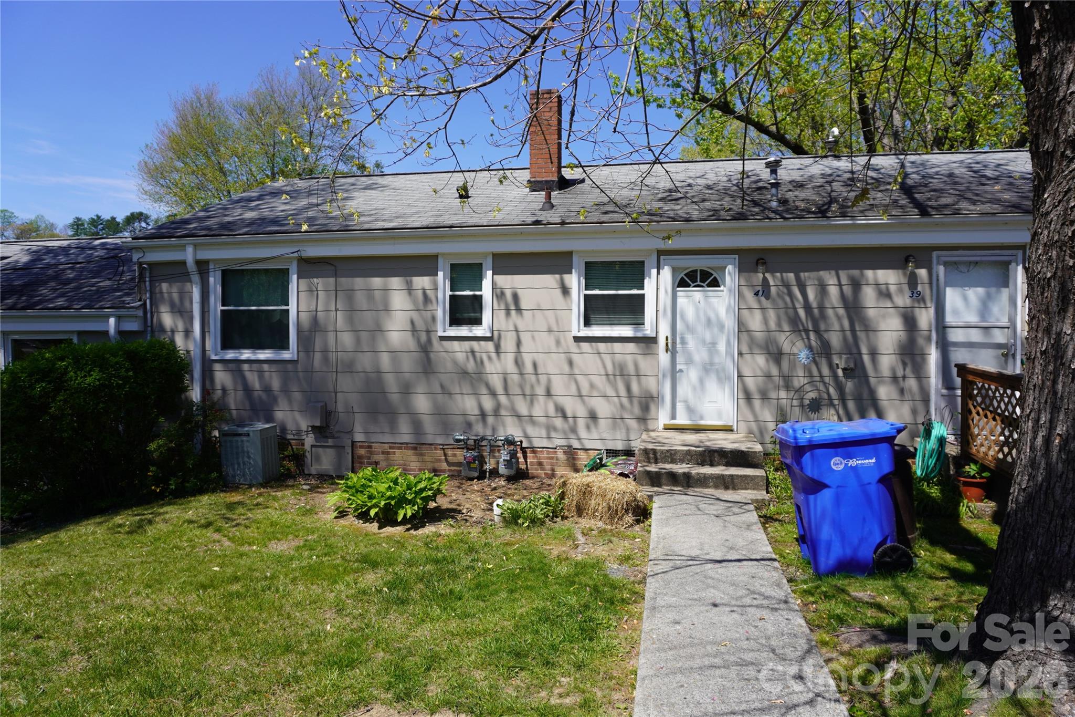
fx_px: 717
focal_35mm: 24
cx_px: 538
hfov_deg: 73.7
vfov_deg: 53.1
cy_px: 358
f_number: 5
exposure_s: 1/640
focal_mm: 16
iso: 100
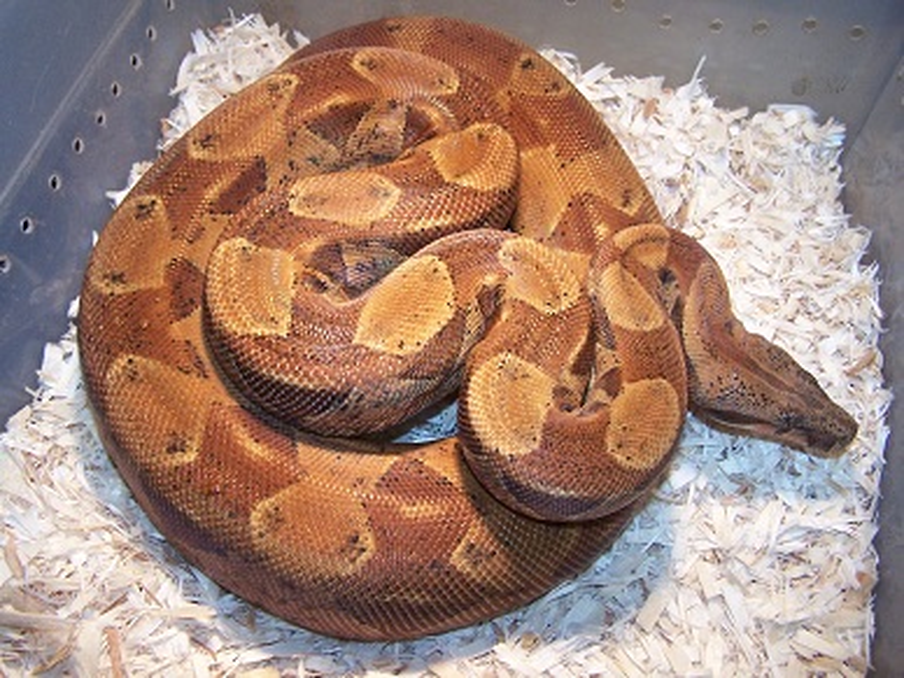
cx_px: 452
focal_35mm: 38
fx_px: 992
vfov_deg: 37.7
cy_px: 339
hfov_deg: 49.0
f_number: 2.8
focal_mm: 6.3
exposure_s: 1/90
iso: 140
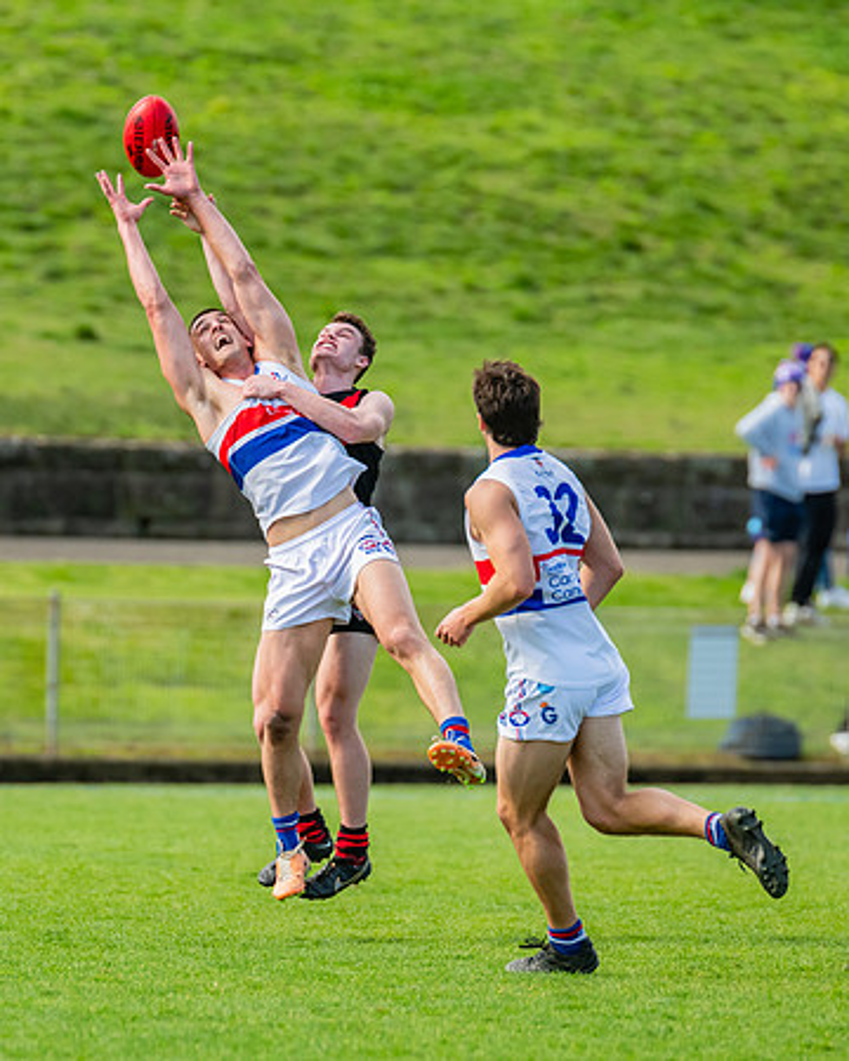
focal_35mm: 602
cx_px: 206
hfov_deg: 2.6
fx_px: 18913
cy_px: 510
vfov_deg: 3.2
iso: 800
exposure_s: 1/1600
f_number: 5.6
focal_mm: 380
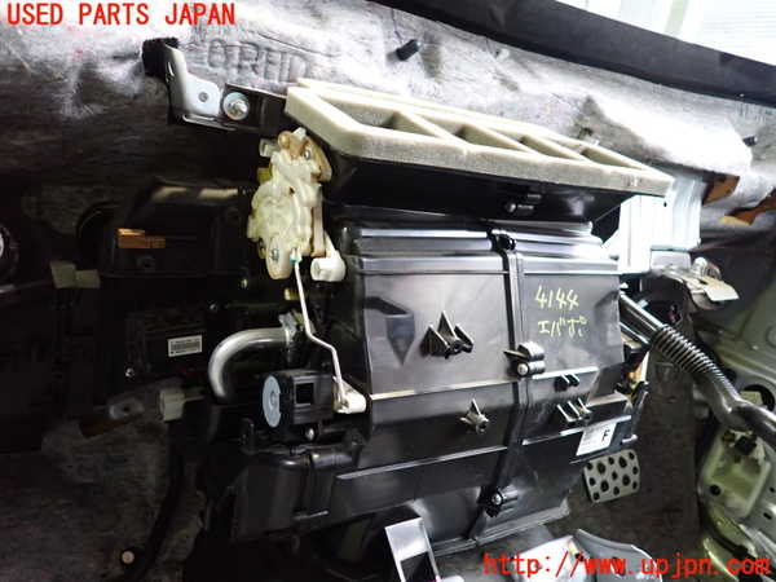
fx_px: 560
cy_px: 291
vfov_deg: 54.9
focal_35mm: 25
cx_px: 388
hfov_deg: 69.4
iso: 800
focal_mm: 4.5
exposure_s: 1/30
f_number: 2
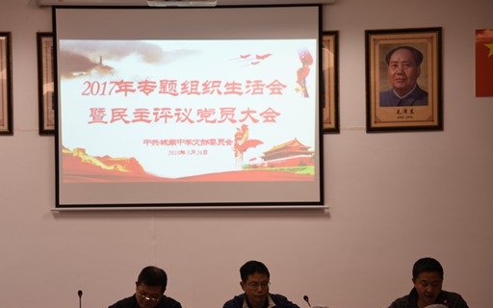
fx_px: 1545
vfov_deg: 11.4
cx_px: 228
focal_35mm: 115
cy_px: 201
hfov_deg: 18.1
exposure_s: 1/40
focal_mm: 85
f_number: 4
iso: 250
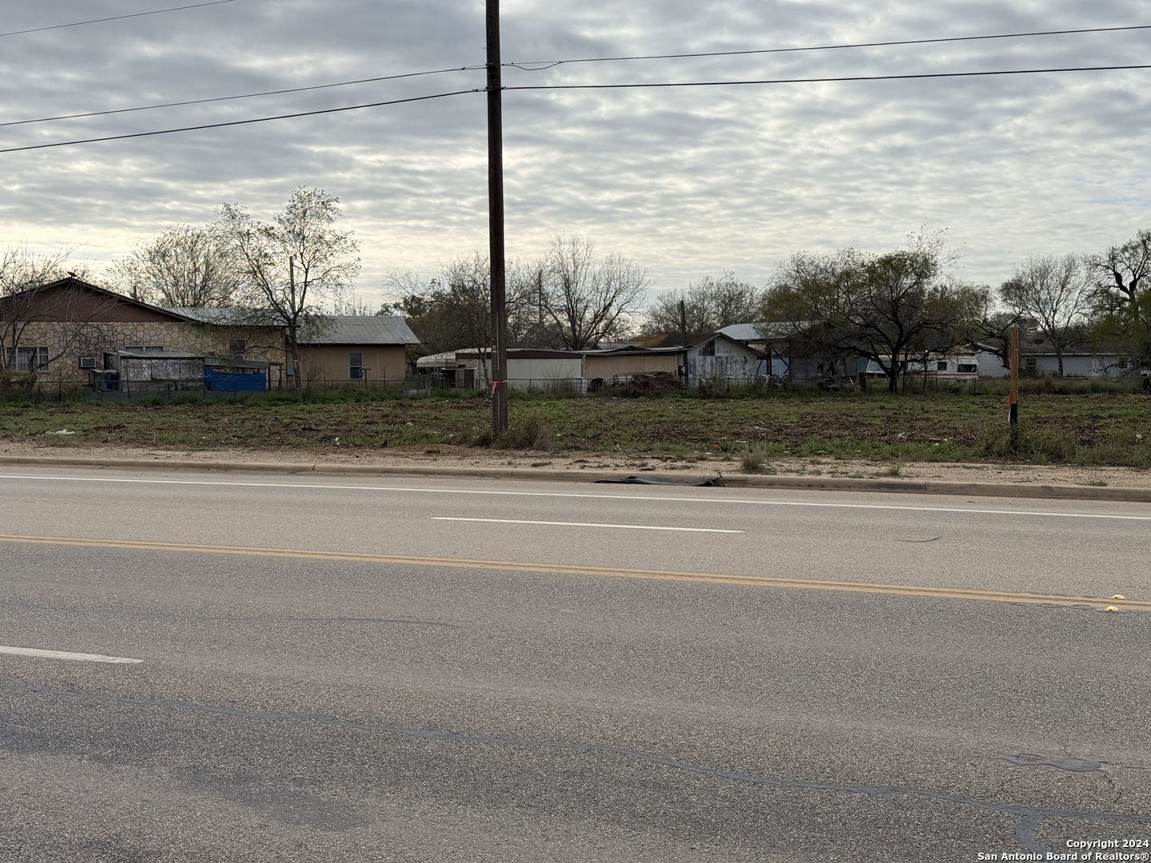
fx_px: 1596
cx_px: 576
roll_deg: +0.9
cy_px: 432
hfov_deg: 39.7
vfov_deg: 30.3
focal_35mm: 48
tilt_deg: -2.4
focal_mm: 6.76
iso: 64
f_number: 1.78
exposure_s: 1/3891
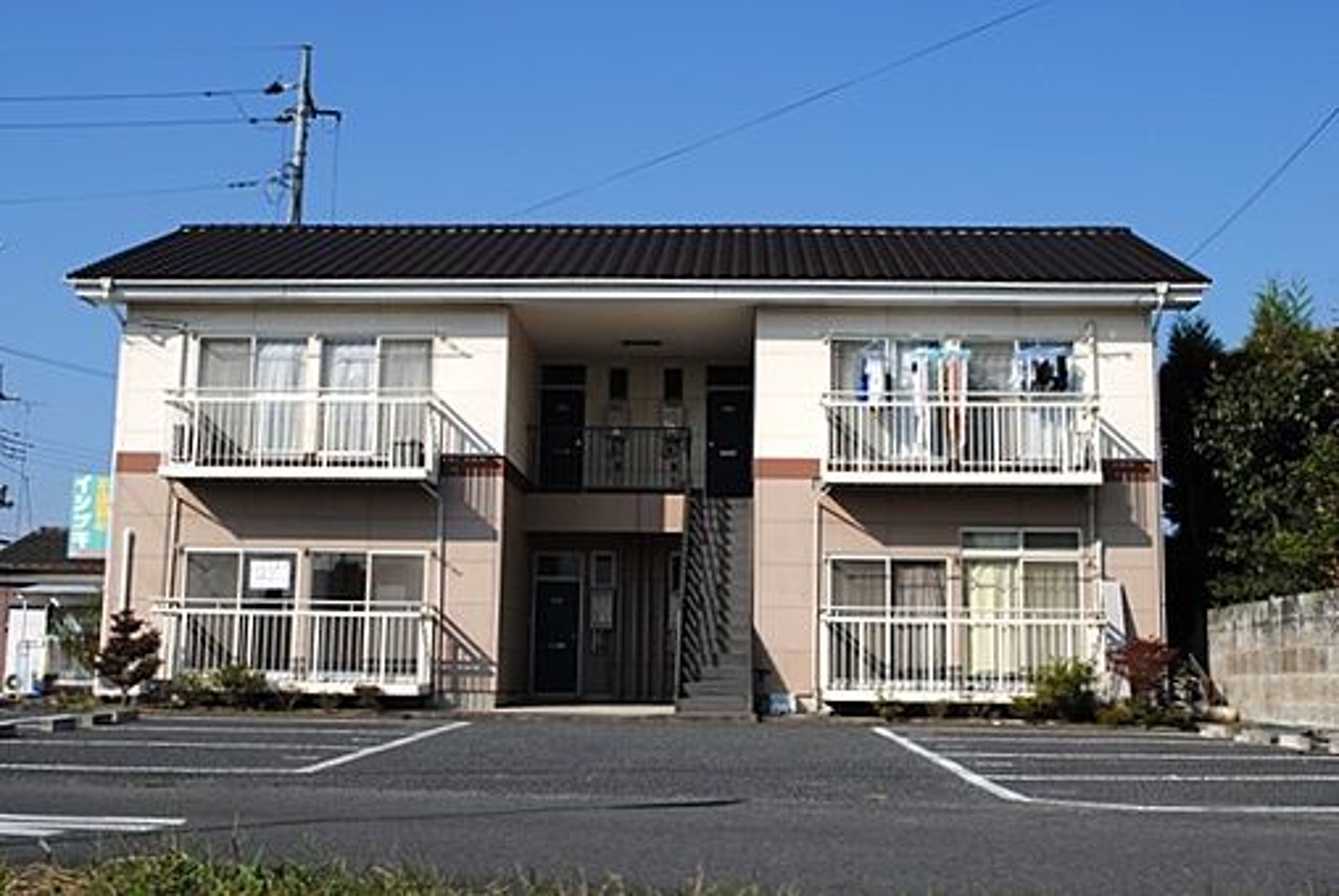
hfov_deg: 49.5
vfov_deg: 34.3
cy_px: 448
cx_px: 670
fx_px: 1452
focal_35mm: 39
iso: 100
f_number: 9
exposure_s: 1/320
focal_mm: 26
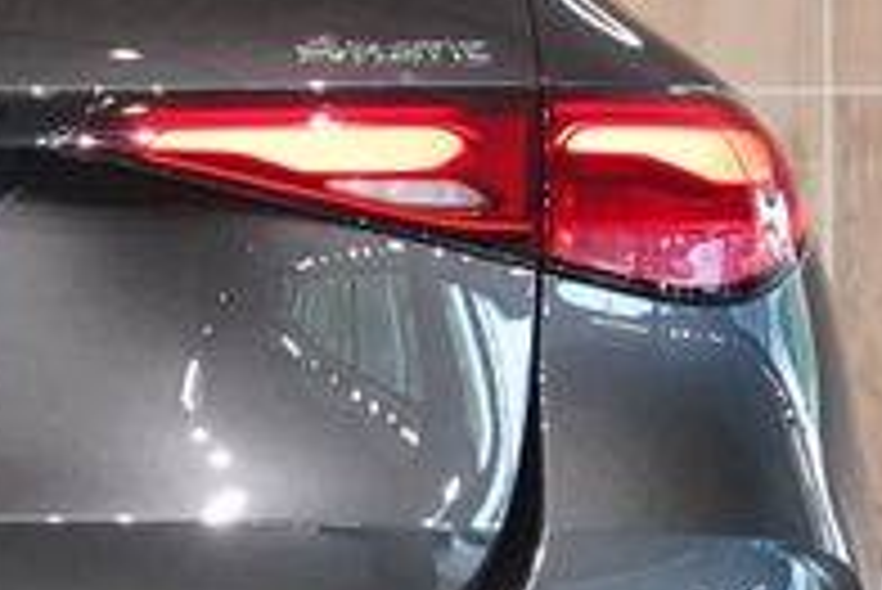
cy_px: 421
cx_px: -396
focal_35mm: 366
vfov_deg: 3.8
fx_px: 8973
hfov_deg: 5.6
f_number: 5.6
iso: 8000
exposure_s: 1/160
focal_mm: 70
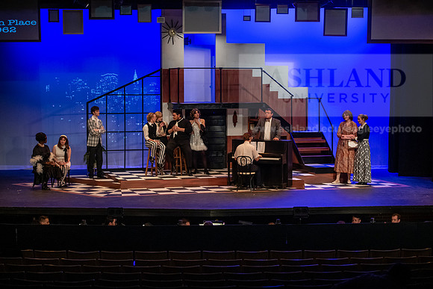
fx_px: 962
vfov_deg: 17.1
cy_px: 144
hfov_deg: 25.4
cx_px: 216
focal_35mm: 80
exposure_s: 1/200
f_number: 3.2
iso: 3200
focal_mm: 80
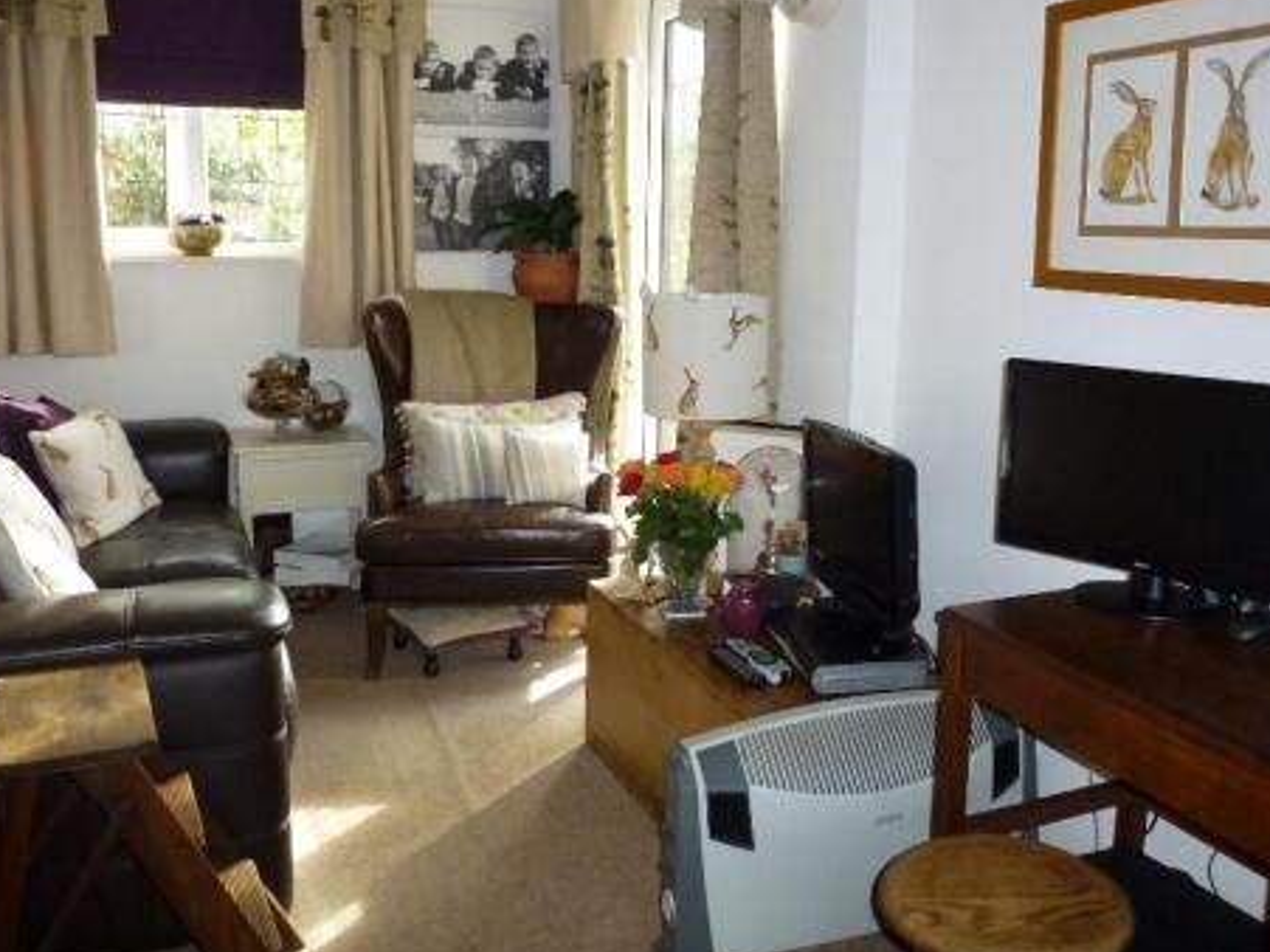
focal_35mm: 31
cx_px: 694
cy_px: 413
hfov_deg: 58.3
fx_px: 1137
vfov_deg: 45.3
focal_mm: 4.3
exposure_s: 1/60
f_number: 3.3
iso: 250
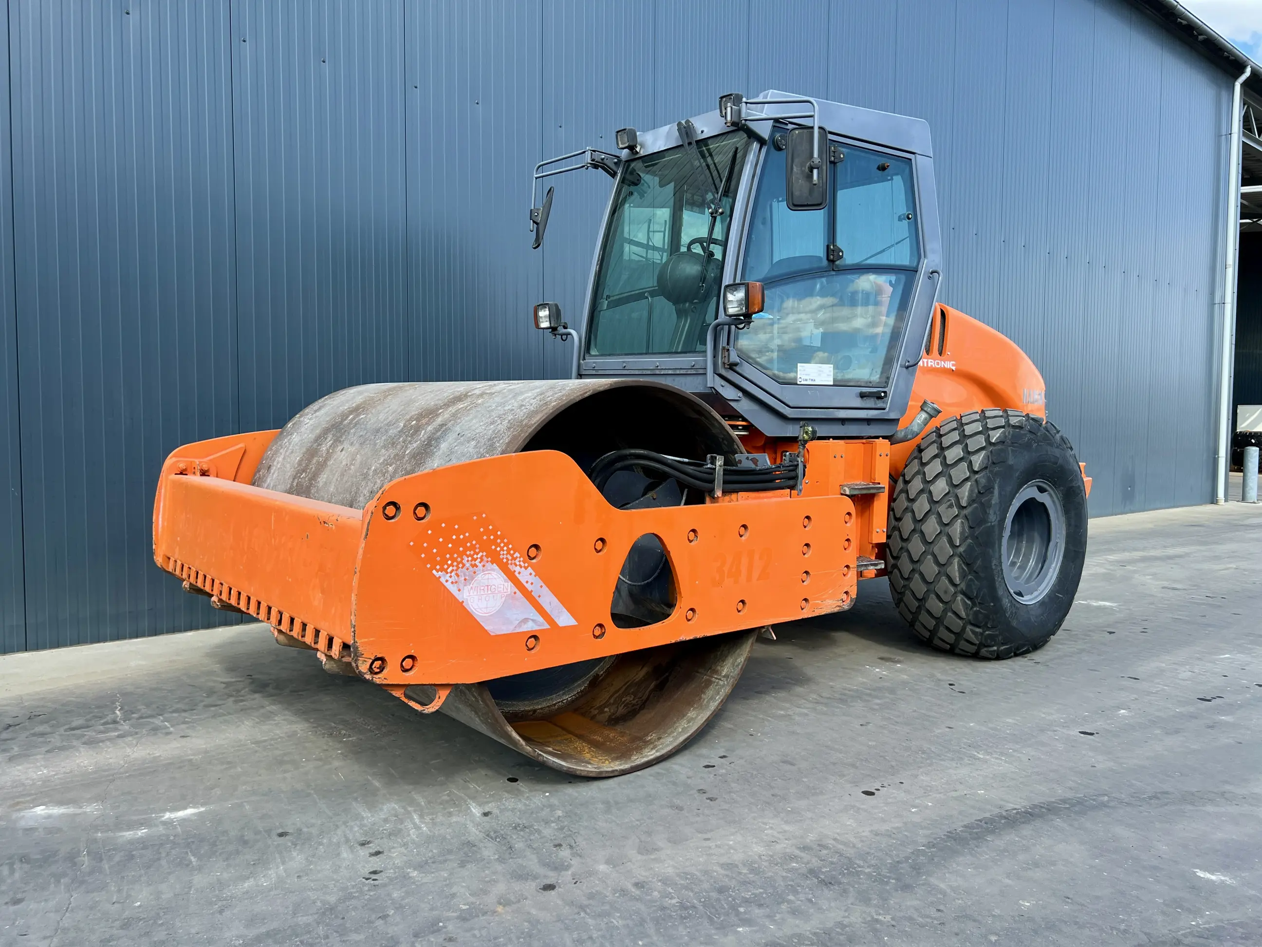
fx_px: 948
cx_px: 631
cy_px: 474
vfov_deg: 53.1
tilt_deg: -6.1
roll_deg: -2.1
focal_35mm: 26
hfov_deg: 67.3
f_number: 1.5
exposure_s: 1/820
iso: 50
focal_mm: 5.7
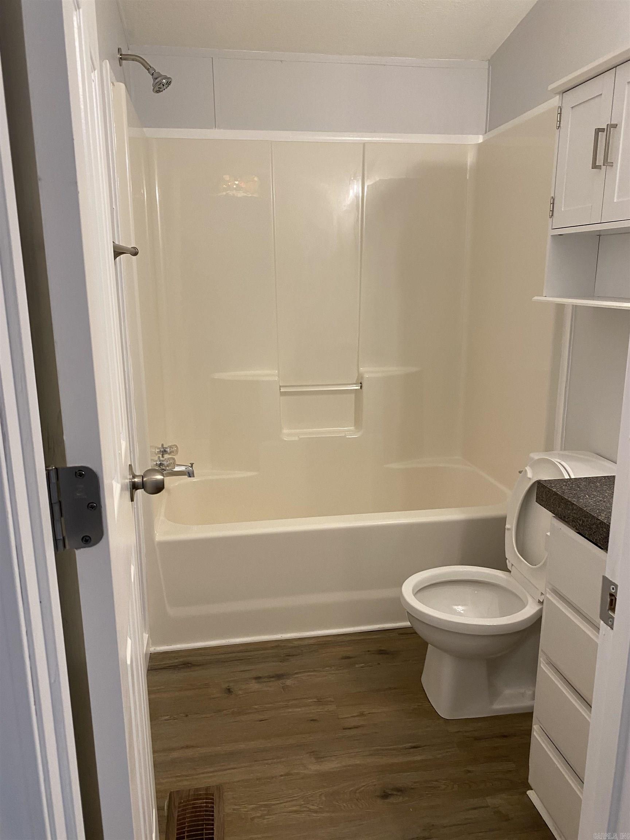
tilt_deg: -12.4
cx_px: 315
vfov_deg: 67.3
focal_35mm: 26
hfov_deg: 53.1
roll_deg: -0.1
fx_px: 631
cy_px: 420
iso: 125
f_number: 1.8
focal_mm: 4.25
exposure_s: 1/60
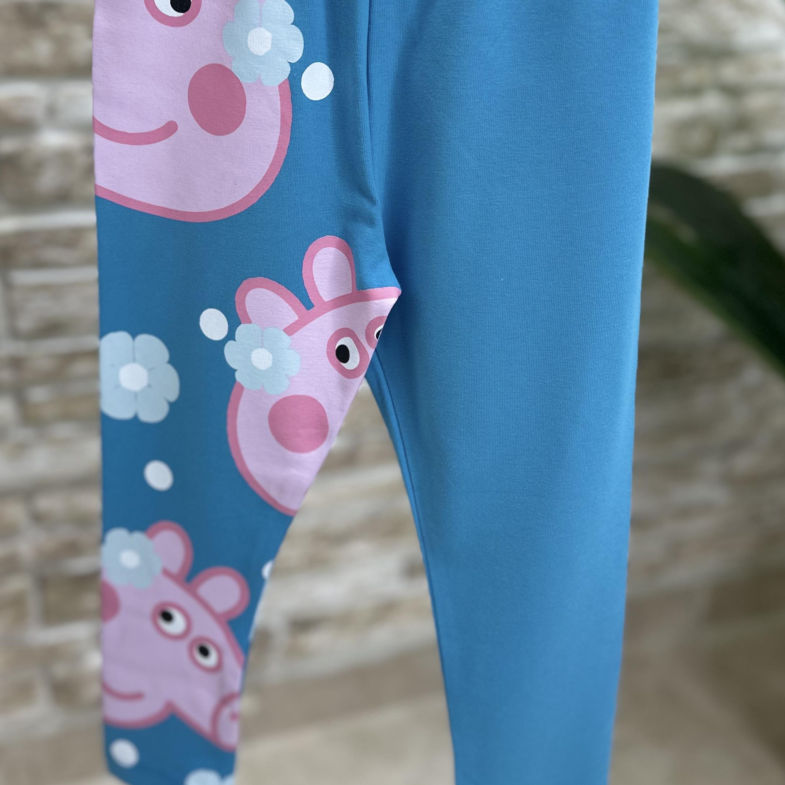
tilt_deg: -19.8
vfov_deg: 42.6
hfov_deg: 42.6
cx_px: 314
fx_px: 1001
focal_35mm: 39
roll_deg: -0.1
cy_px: 314
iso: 80
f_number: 1.78
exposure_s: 1/100
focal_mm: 6.86
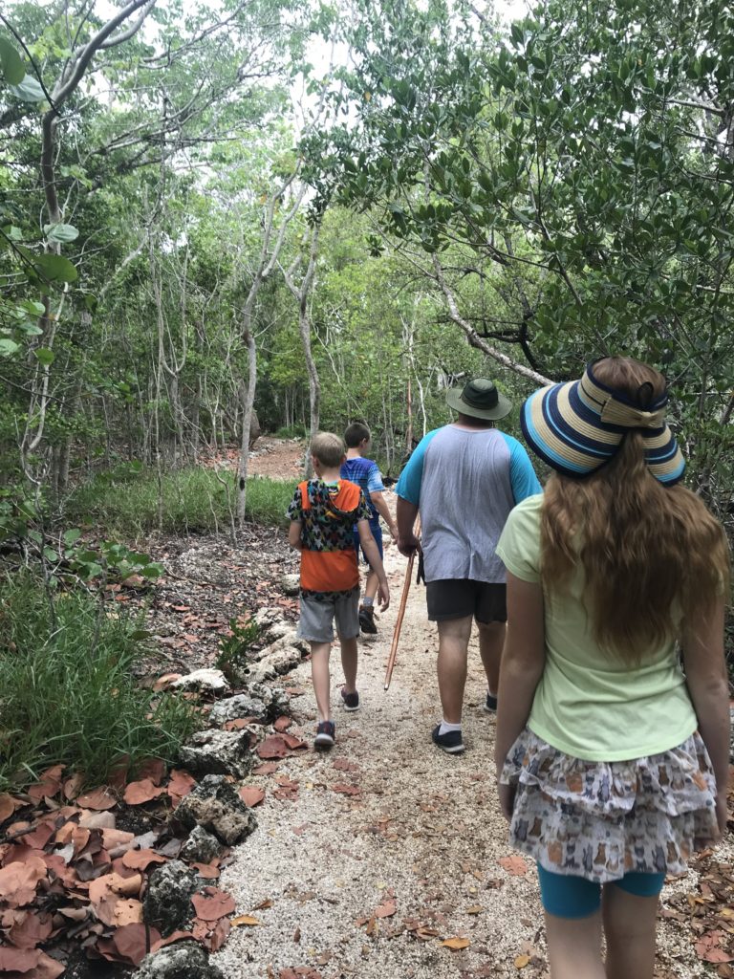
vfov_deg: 63.4
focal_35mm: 28
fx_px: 792
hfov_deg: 49.7
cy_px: 490
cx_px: 367
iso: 20
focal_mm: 3.99
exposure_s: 1/128
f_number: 1.8
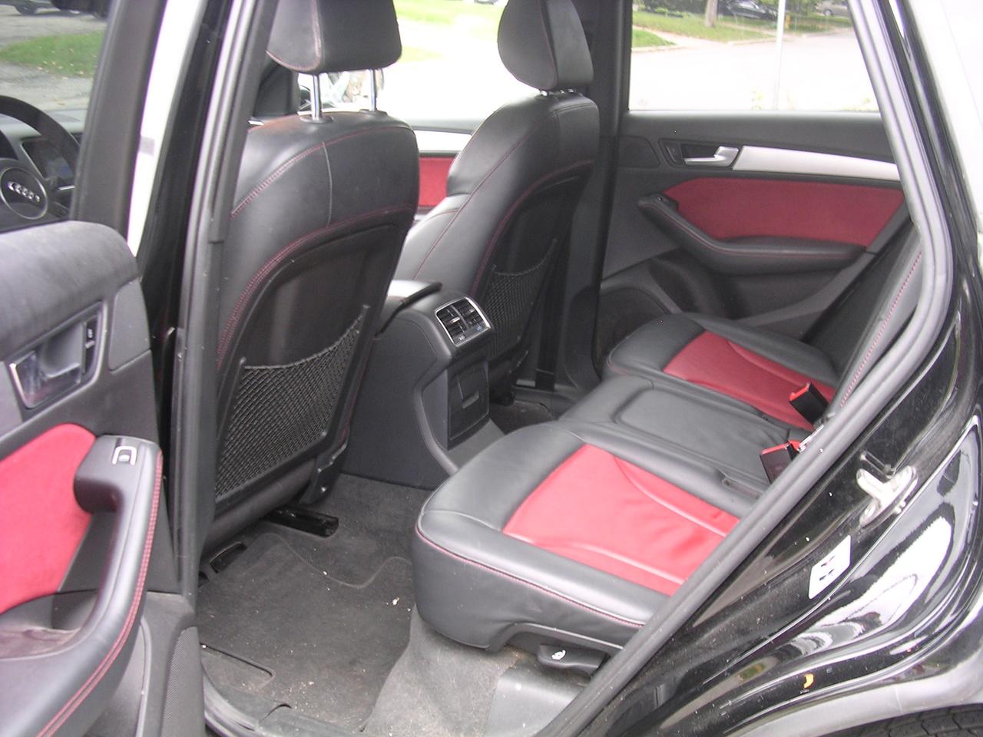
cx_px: 492
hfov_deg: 49.0
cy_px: 368
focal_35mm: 38
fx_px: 1079
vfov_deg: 37.7
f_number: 2.8
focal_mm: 5.8
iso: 100
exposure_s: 1/6.5
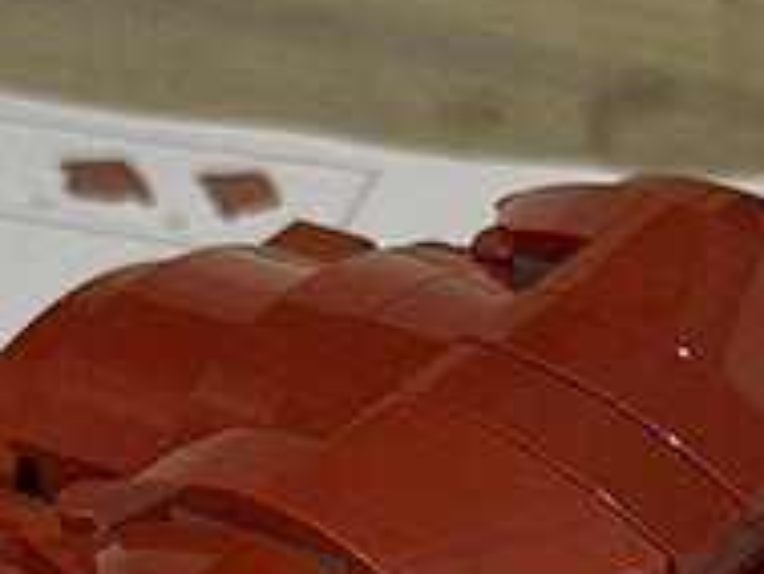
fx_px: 4373
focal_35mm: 198
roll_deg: +1.5
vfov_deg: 7.3
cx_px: 473
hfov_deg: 10.0
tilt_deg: -37.1
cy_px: 1025
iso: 250
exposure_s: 1/60
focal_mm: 6.76
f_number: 1.78
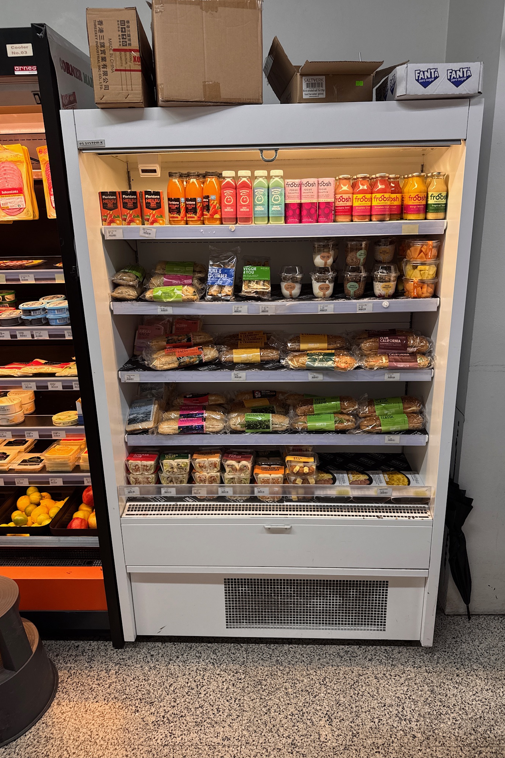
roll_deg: +1.2
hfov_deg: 51.3
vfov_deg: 71.5
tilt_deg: -17.7
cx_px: 265
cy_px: 379
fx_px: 526
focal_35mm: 25
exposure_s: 1/100
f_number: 1.78
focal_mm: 6.76
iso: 125
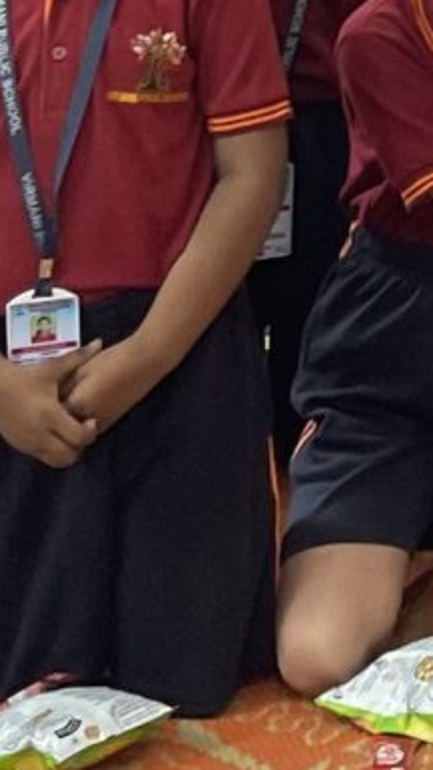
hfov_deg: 6.1
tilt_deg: -4.6
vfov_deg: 10.6
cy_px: -722
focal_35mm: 188
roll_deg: +0.8
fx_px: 3839
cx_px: 1076
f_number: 1.6
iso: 125
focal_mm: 5.1
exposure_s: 1/50
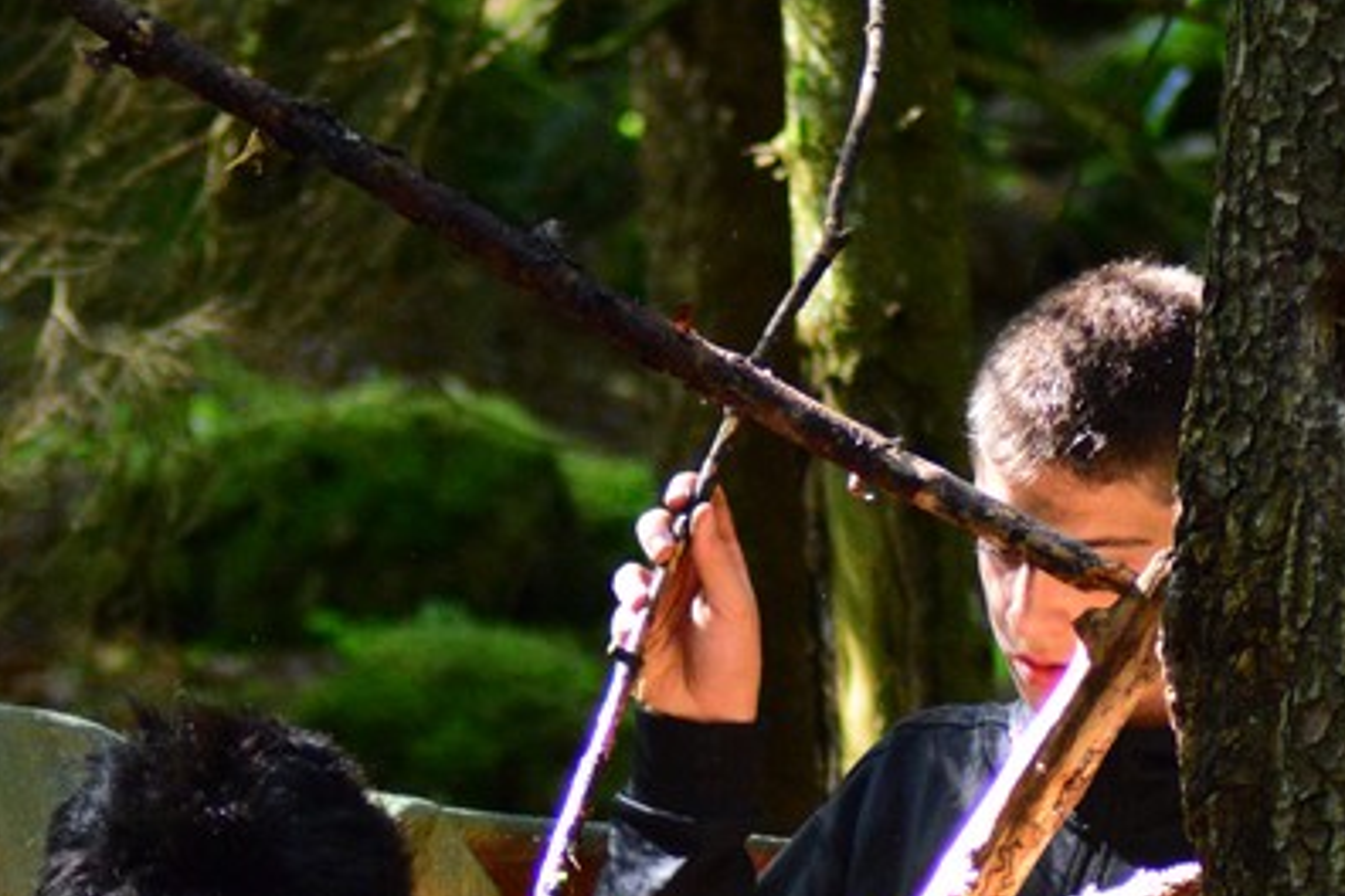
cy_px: 966
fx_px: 15216
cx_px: 411
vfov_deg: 3.4
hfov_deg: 5.1
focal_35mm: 407
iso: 3200
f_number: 4
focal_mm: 105
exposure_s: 1/400
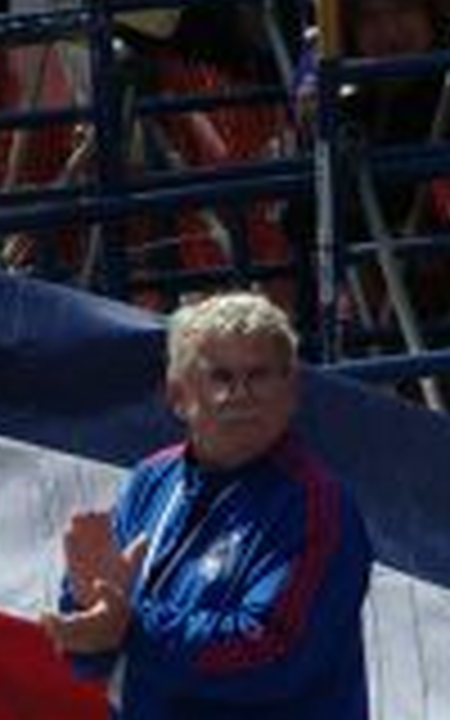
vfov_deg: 1.3
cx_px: -191
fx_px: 32436
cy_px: 1418
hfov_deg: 0.8
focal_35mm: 1653
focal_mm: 270
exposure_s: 1/500
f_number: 10
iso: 400
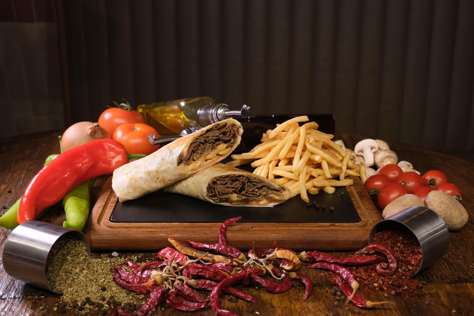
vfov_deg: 32.6
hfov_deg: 47.4
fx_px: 540
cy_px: 158
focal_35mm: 41
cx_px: 237
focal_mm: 27.1
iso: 500
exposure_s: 1/125
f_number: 4.5
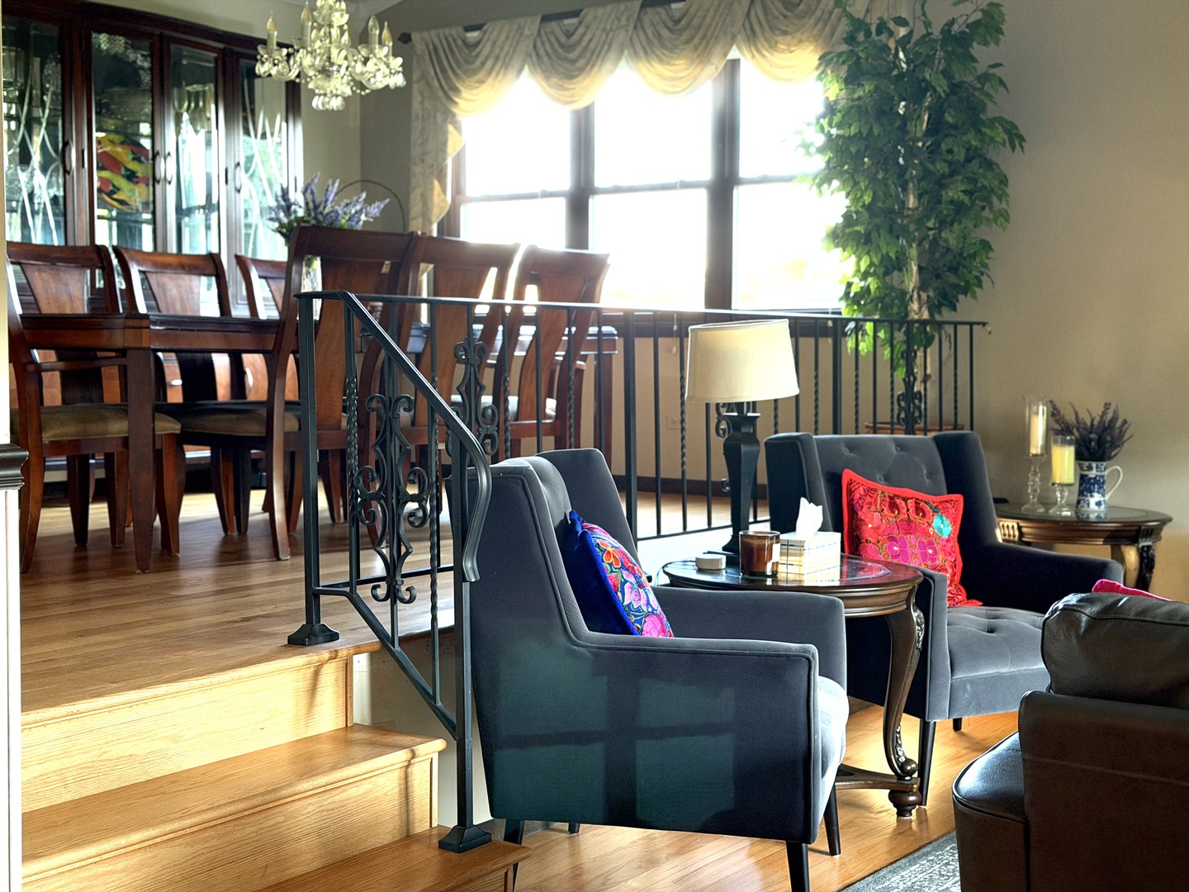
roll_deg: +0.1
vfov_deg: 30.3
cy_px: 446
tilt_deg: -3.9
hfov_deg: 39.7
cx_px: 594
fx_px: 1649
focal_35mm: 48
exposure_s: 1/40
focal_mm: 6.76
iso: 250
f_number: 1.78
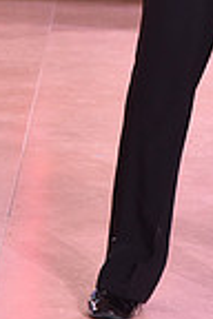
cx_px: 276
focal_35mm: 342
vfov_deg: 6.0
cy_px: -175
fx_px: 3035
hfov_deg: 4.0
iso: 2500
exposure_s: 1/250
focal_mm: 85
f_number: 6.3
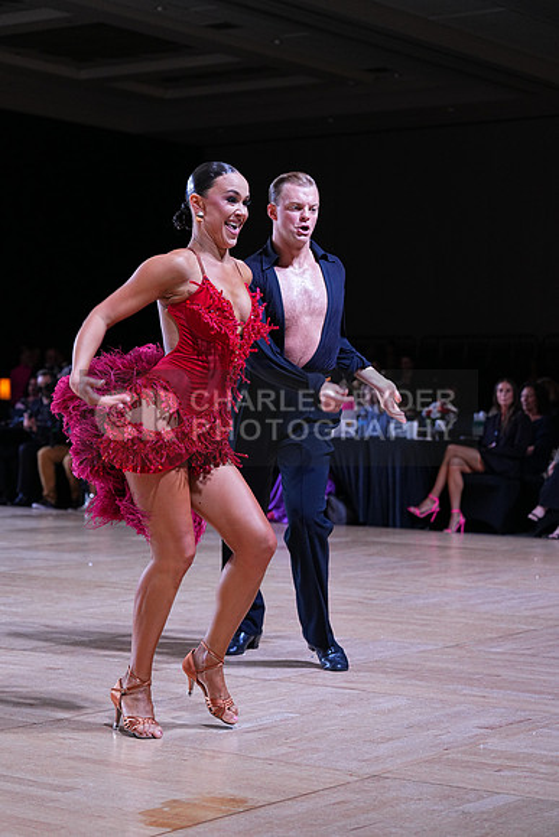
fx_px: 1769
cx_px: 280
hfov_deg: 18.0
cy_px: 418
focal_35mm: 76
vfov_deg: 26.6
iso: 1600
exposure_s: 1/500
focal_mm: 76
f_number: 4
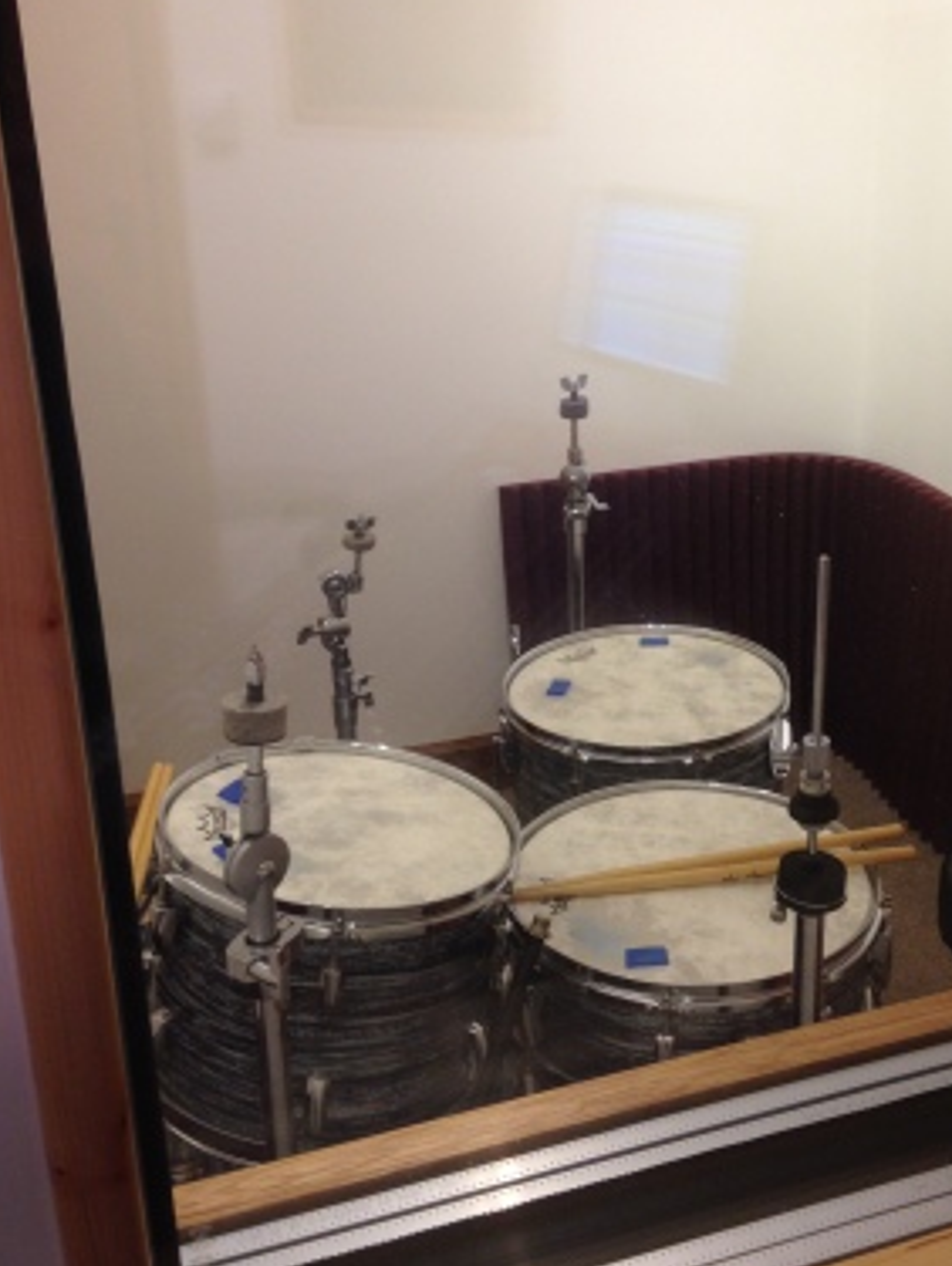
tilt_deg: -17.7
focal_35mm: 45
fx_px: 1647
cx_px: 638
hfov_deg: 32.0
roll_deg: +0.0
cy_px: 550
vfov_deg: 42.0
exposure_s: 1/20
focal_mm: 4.12
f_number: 2.4
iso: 80
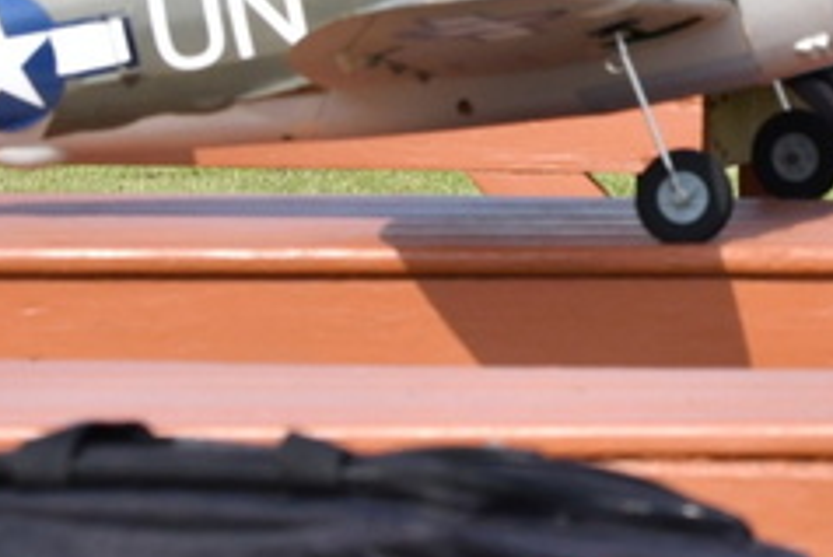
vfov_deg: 1.8
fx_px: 17318
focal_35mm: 748
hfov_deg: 2.8
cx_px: 780
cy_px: -287
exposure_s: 1/800
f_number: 14
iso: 800
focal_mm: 150
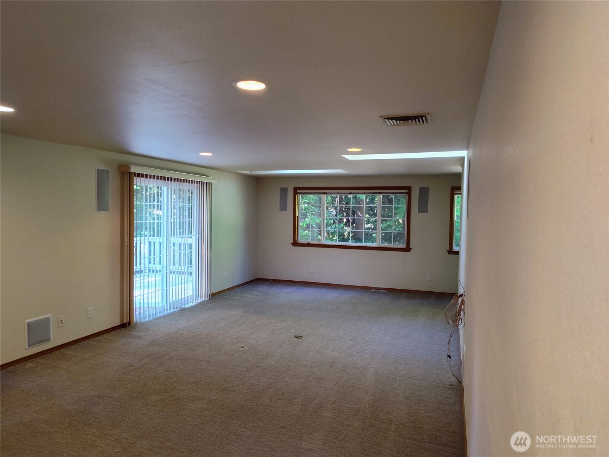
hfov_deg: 73.9
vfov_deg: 58.9
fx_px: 405
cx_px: 304
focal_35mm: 23
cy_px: 228
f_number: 1.8
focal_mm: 5.56
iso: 753
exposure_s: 1/120
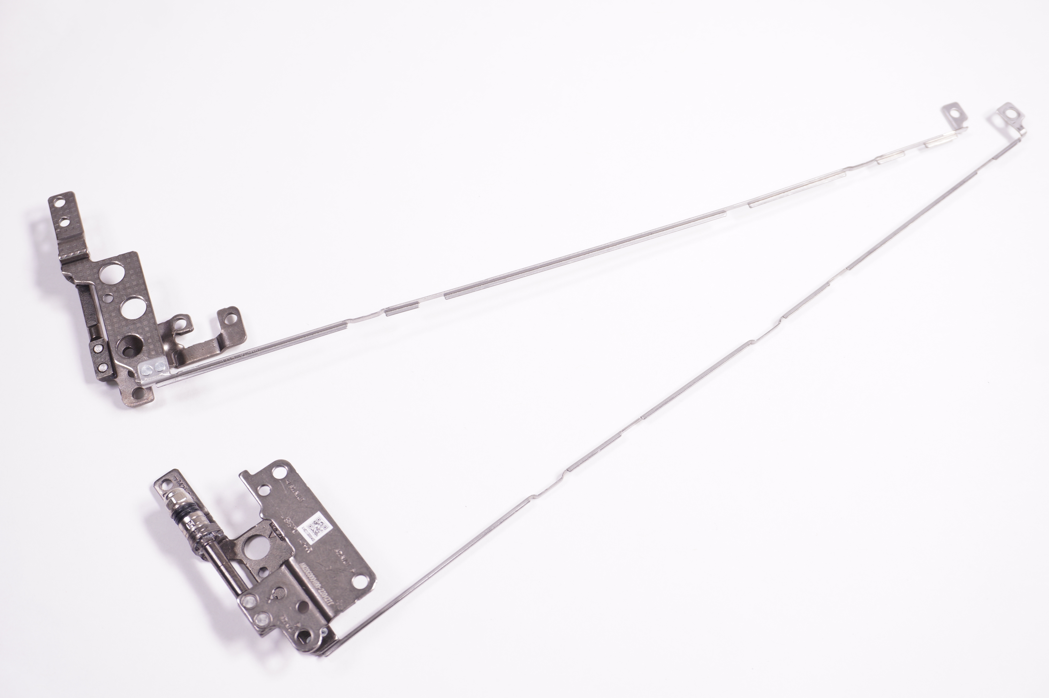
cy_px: 349
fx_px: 1179
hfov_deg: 48.0
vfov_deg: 33.0
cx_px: 524
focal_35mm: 40
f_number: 5.6
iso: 100
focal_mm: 27
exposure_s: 1/40
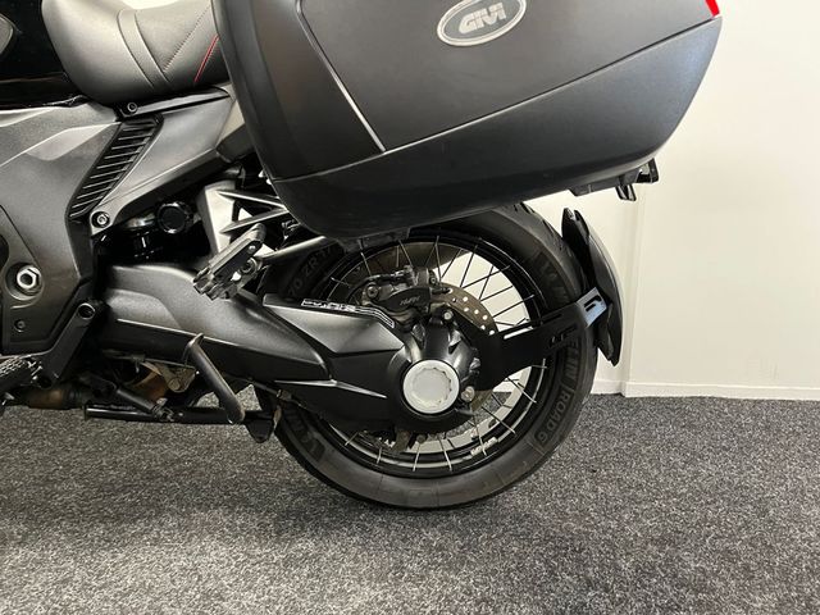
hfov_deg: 67.3
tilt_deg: -8.1
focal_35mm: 26
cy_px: 308
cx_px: 410
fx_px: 616
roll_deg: -1.1
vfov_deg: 53.1
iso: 400
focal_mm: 5.1
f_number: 1.6
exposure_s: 1/33
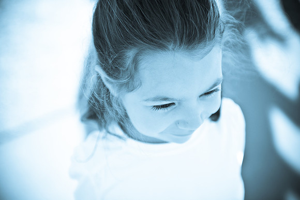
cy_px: 100
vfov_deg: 19.4
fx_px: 583
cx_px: 150
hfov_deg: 28.9
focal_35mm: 70
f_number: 2.8
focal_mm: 70
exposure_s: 1/1600
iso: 200
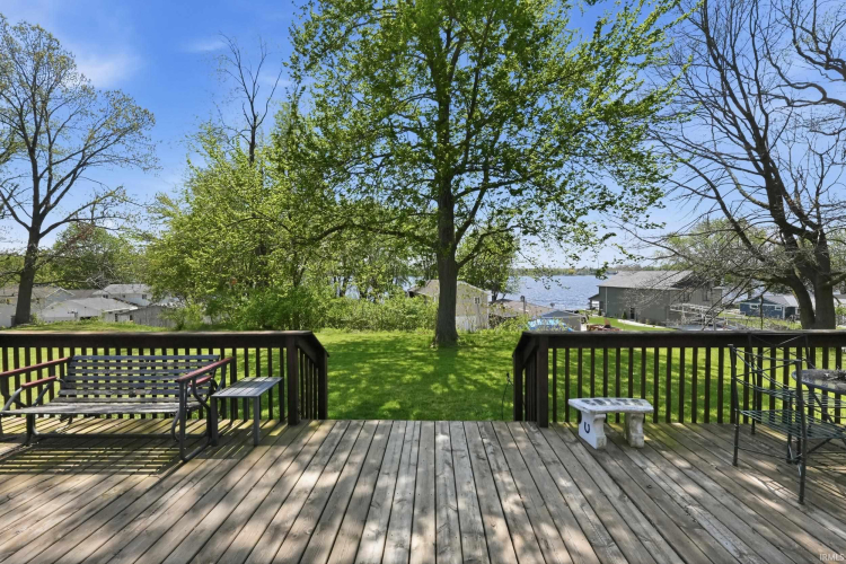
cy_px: 282
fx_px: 352
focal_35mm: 15
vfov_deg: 77.3
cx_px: 423
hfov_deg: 100.4
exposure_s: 1/2500
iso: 1600
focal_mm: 10
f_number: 8
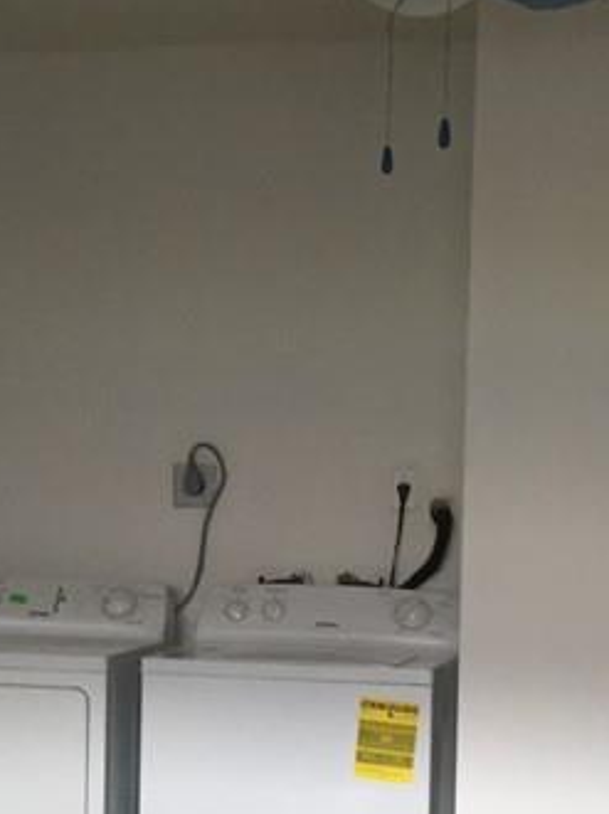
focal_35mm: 90
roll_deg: -2.5
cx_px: 118
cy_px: 624
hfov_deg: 16.3
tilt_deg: -2.2
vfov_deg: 21.6
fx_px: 2114
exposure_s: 1/30
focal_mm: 4.15
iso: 80
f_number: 2.2
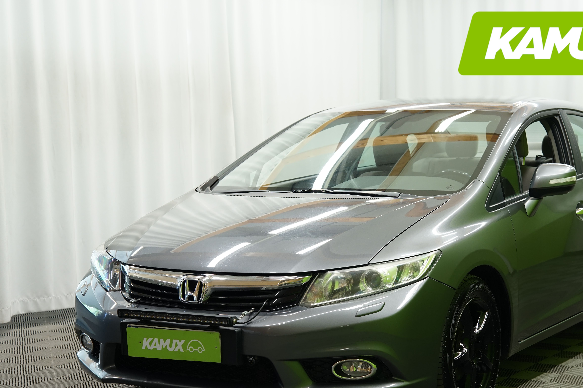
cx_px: 366
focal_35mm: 74
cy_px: 235
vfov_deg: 18.4
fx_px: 1198
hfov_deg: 27.3
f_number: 5
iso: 500
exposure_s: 1/20
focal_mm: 58
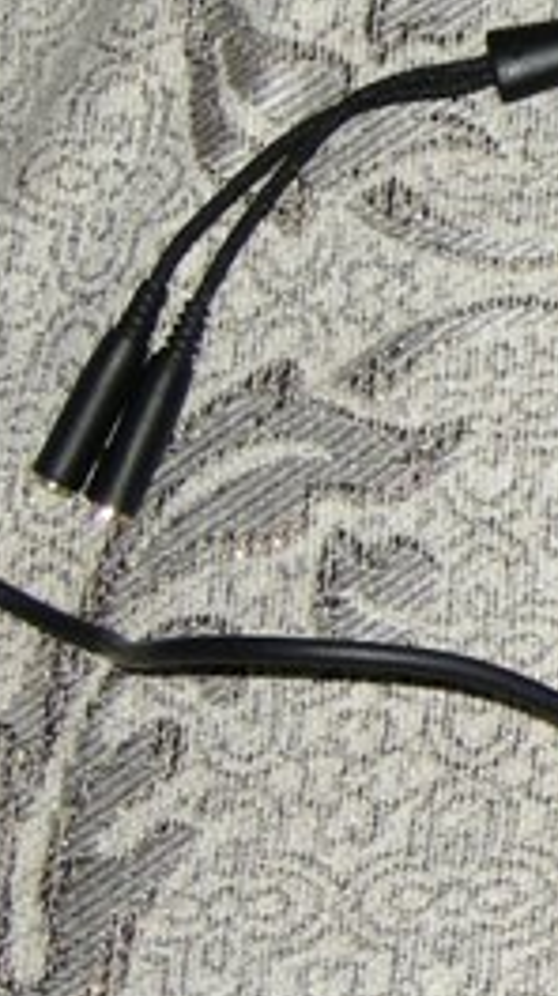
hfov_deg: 5.5
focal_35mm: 203
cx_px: 1761
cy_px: 151
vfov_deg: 10.6
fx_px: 5353
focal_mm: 10.1
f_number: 3.1
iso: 64
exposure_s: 1/60
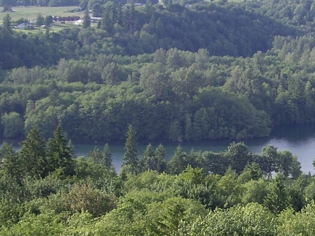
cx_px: 342
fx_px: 1065
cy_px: 264
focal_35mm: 117
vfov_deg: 12.4
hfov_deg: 16.4
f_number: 2.8
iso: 50
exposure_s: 1/250
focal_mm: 7.9
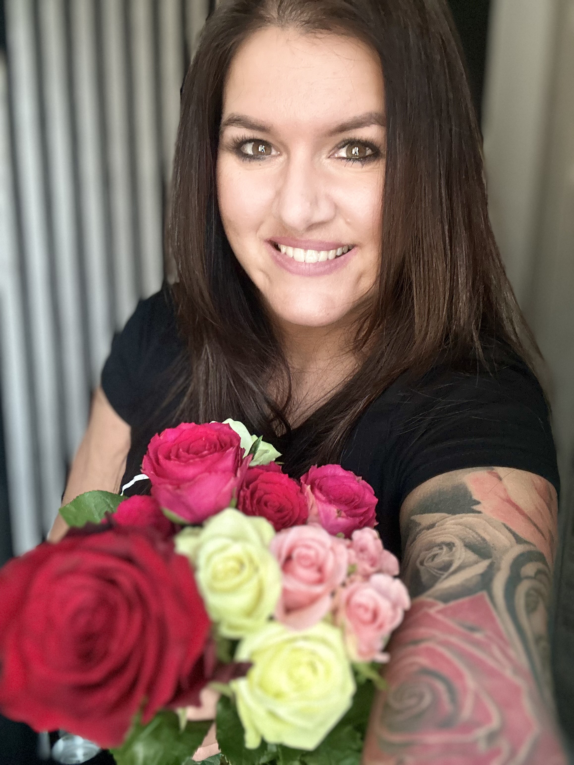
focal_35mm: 30
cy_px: 382
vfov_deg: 60.0
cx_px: 287
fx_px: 663
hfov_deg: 46.8
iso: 320
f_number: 1.9
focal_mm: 2.69
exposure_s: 1/40
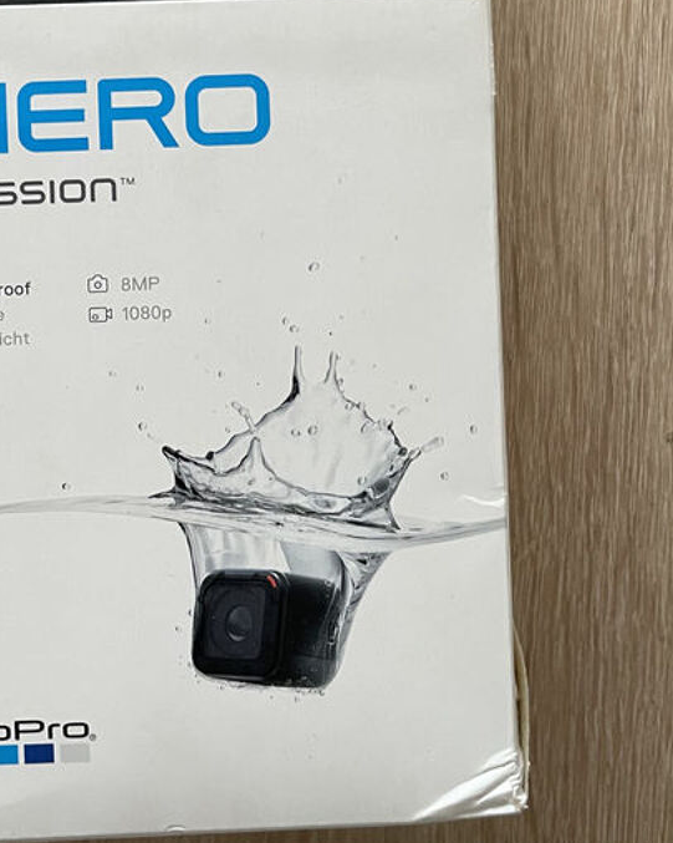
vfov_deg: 36.4
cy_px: 196
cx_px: 170
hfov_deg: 29.8
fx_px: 1246
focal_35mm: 50
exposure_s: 1/84
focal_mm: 4.2
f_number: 1.6
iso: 125
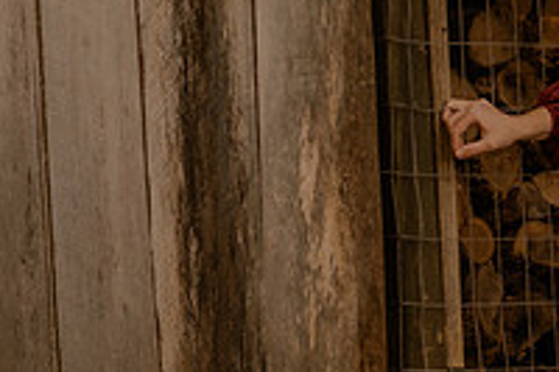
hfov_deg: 9.0
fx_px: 3537
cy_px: 31
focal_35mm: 228
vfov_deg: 6.0
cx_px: 542
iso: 250
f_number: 1.8
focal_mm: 50
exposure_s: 1/320
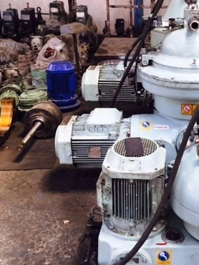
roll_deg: -0.7
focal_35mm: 50
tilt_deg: -16.7
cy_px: 93
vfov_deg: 37.9
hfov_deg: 28.3
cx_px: 166
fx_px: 383
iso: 40
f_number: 2.2
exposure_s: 1/120
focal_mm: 4.15
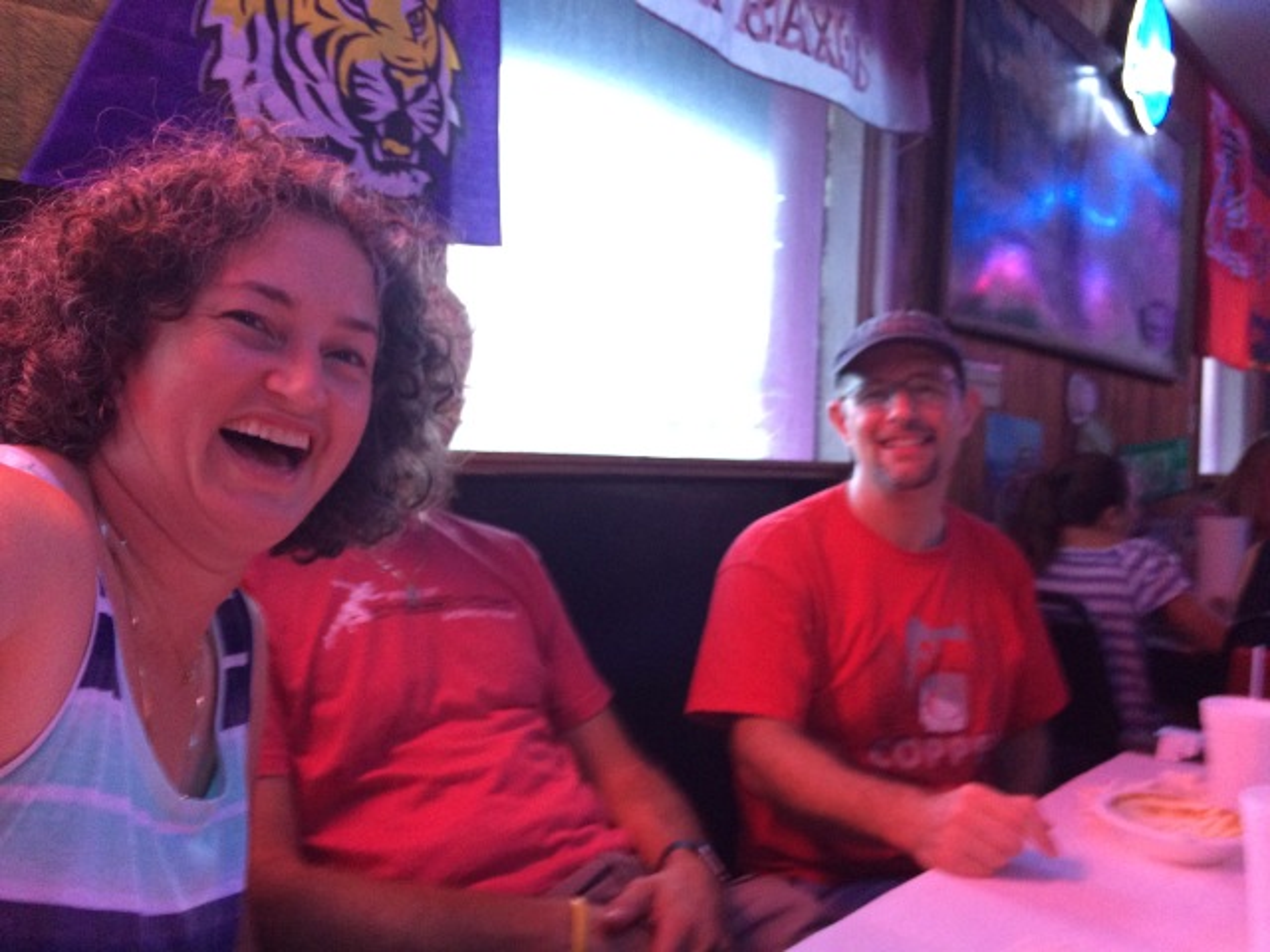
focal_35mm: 29
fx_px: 1064
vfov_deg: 48.2
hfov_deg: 61.7
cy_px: 476
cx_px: 635
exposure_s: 1/20
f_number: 2.2
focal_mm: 4.15
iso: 320
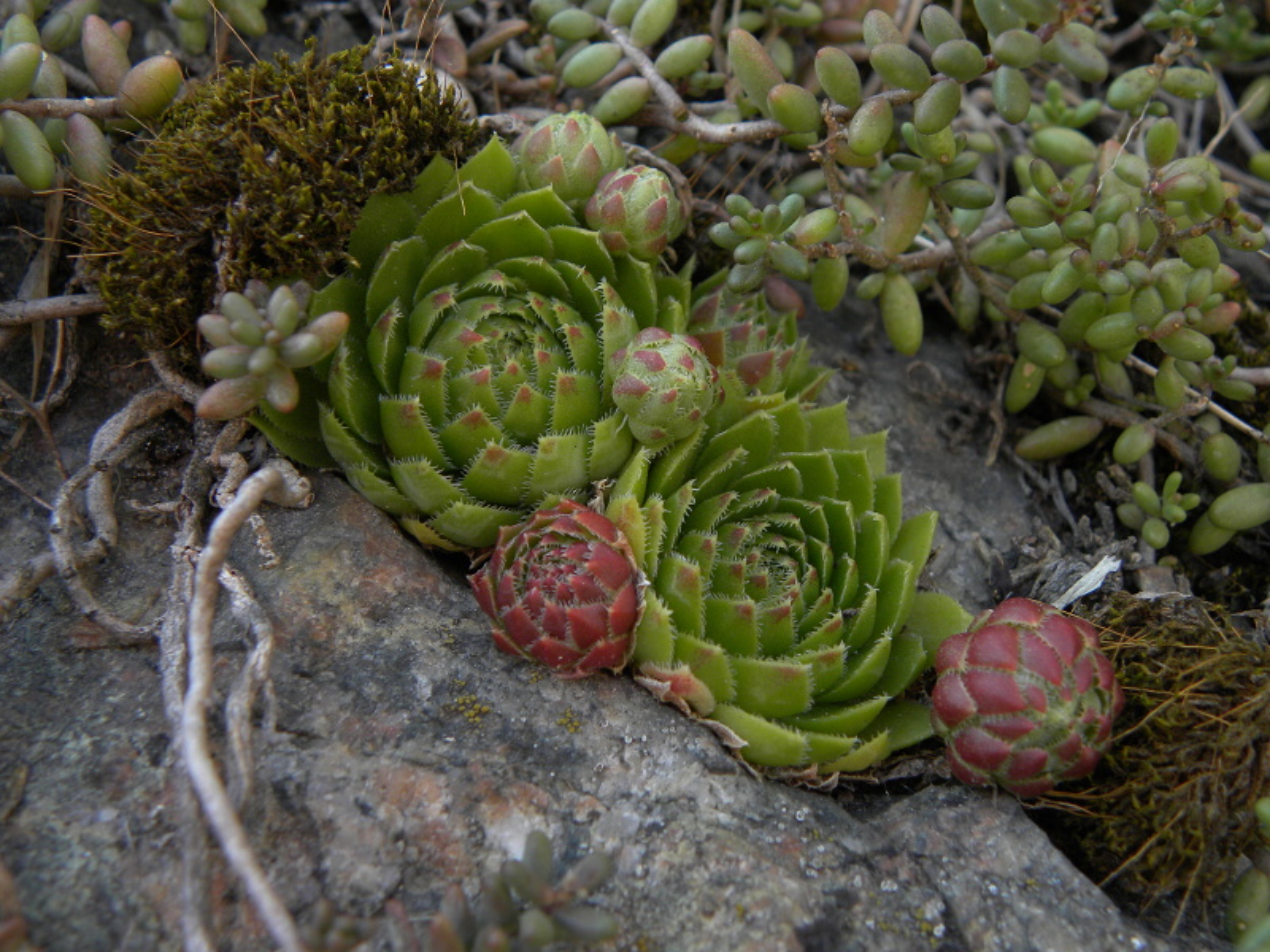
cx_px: 635
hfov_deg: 50.1
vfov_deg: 38.7
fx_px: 1357
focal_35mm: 37
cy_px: 476
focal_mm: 6.6
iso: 100
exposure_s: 1/100
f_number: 3.2
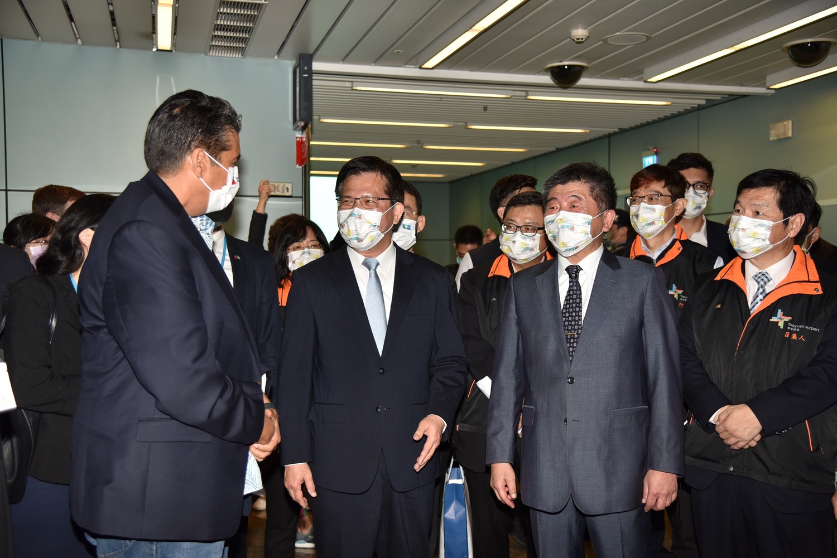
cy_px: 279
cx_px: 418
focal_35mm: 40
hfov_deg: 48.4
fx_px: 930
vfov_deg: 33.4
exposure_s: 1/200
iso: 640
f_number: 4
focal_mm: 40
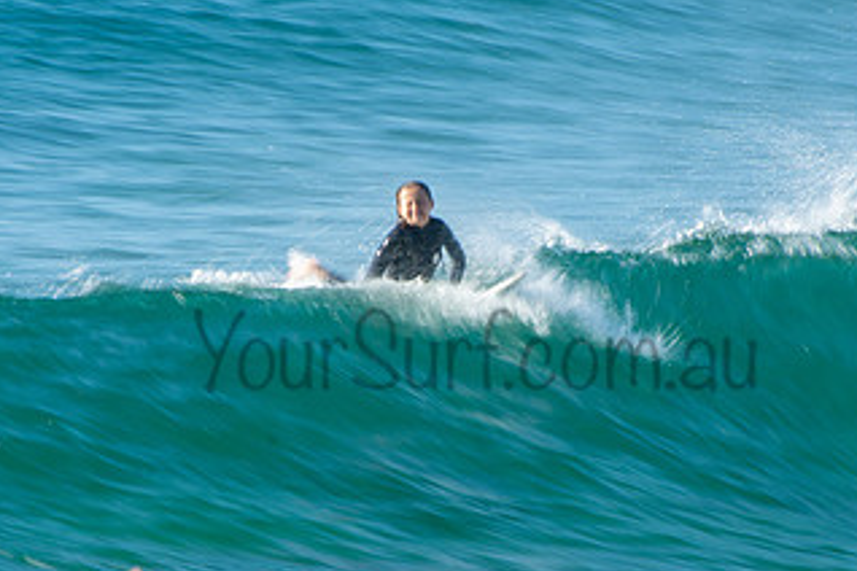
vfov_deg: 1.3
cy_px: 327
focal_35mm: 1096
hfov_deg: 1.9
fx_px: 26089
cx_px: 472
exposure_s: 1/20
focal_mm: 400
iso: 100
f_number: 20
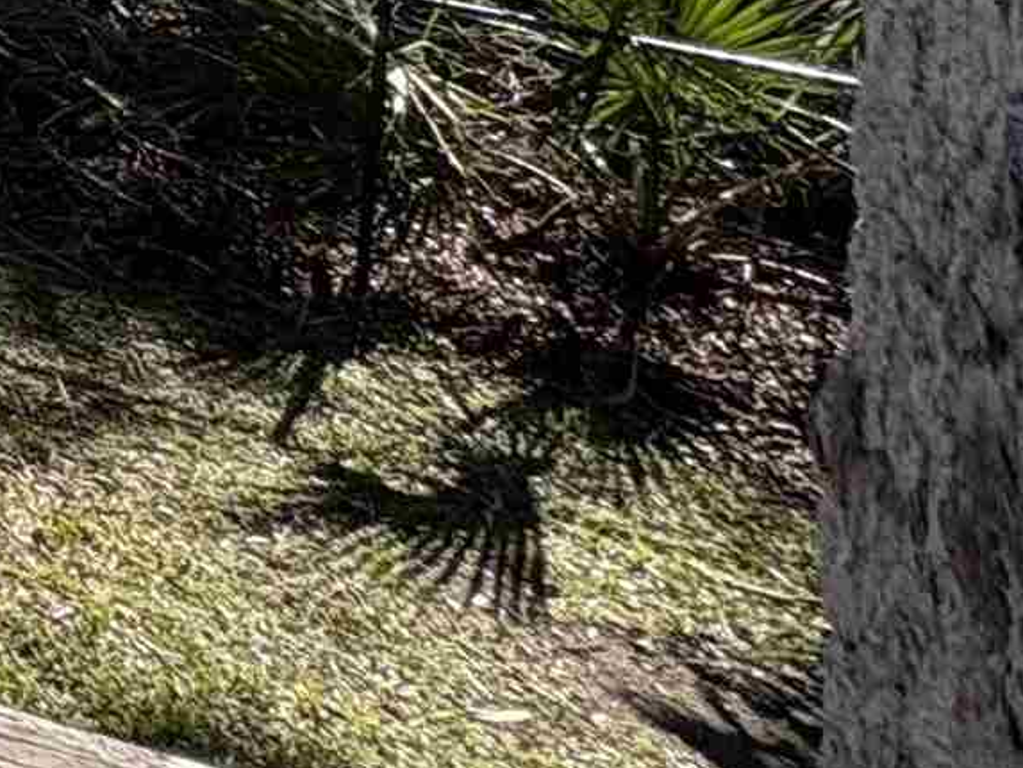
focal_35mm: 75
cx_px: -1562
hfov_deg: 14.2
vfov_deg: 15.0
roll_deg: -1.8
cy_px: -879
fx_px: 2217
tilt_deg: -2.4
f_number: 2.2
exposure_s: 1/693
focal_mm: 2.22
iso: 50
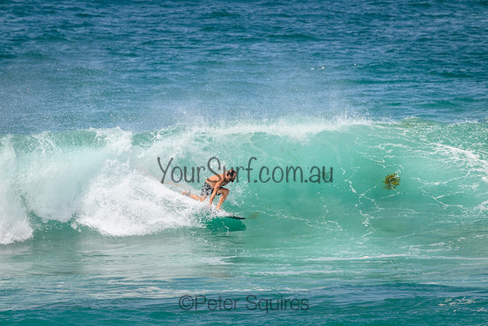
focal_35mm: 800
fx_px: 10846
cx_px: 244
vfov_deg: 1.7
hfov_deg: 2.6
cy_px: 163
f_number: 11
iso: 900
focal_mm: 800
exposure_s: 1/2000
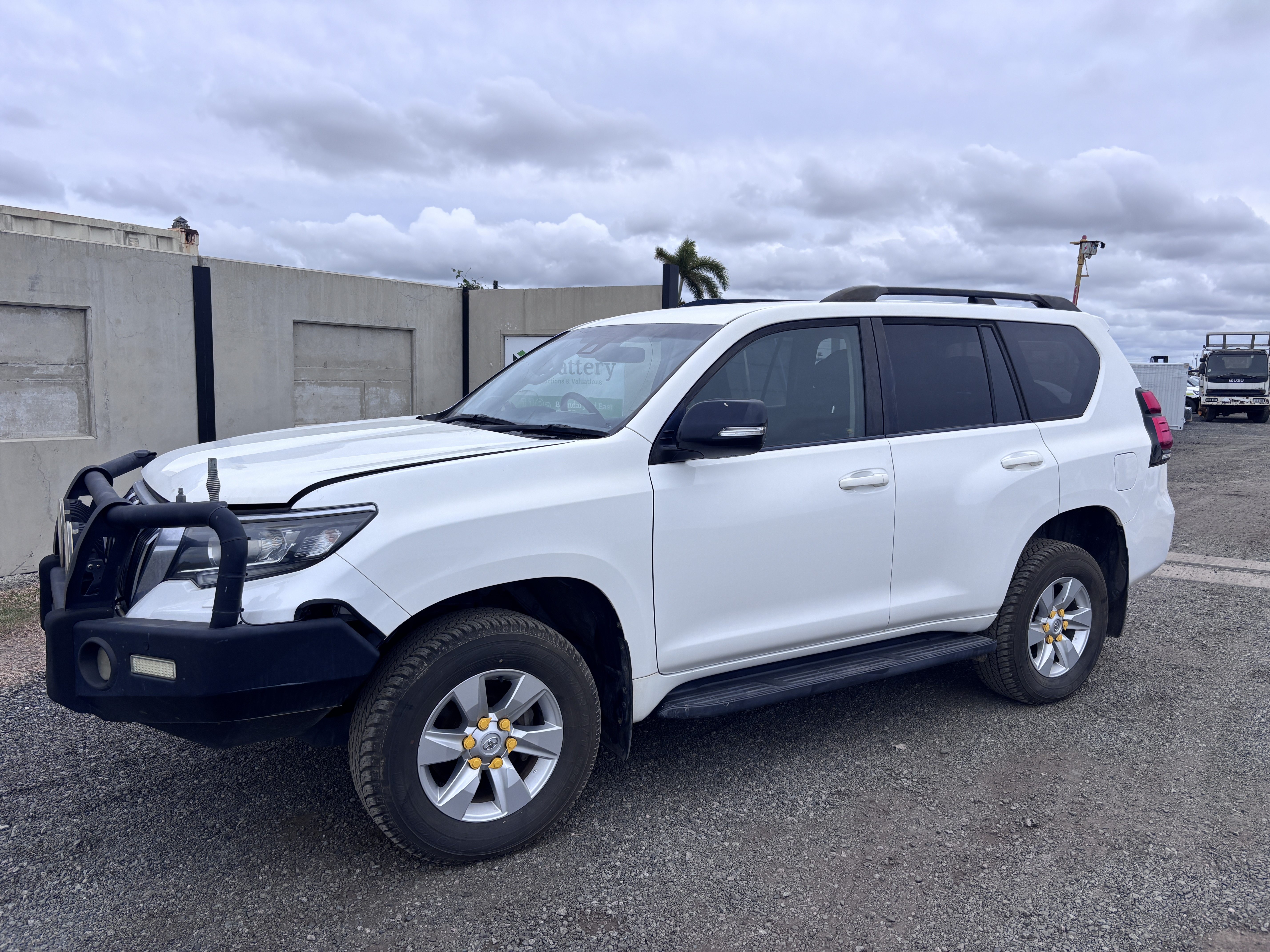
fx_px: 954
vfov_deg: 53.1
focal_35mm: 26
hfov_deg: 67.3
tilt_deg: -7.4
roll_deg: -0.3
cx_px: 635
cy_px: 476
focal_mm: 5.96
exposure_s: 1/3311
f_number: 1.6
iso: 50
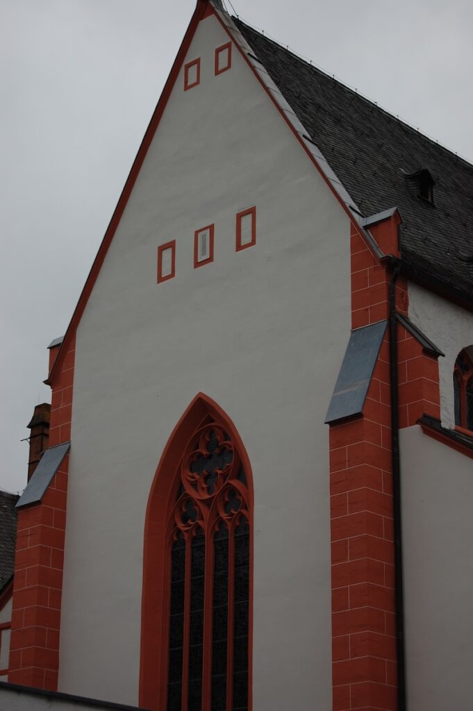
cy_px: 356
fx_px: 1629
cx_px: 236
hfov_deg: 16.5
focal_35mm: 82
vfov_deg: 24.6
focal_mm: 55
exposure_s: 1/320
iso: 200
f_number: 5.6
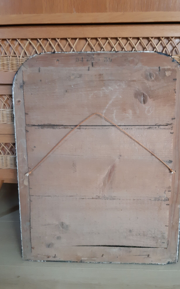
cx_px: 103
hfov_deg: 44.4
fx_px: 220
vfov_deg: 66.5
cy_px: 143
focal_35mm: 28
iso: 200
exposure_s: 1/25
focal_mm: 3.93
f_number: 1.7
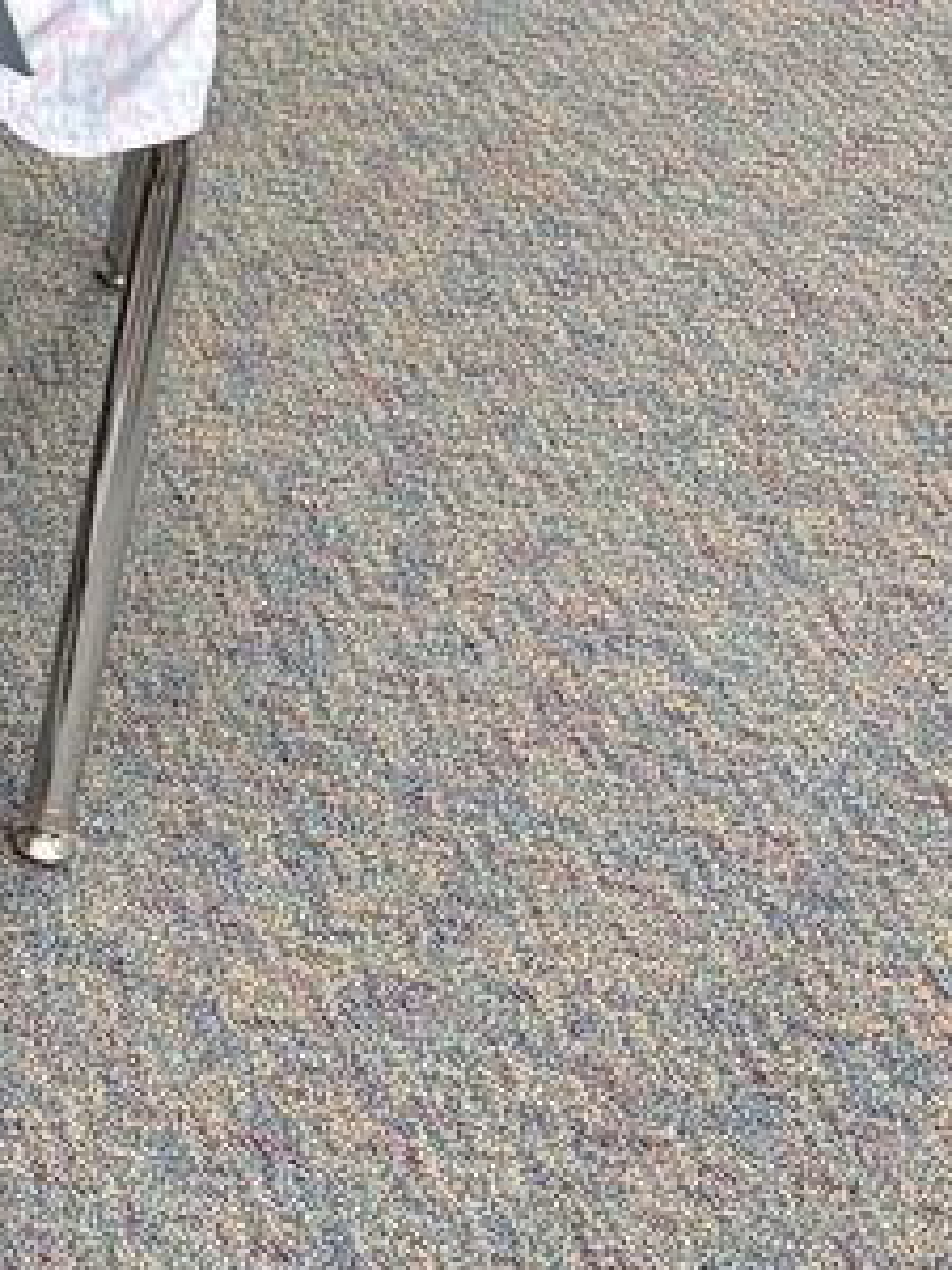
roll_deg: -4.6
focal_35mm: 82
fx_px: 3007
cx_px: -639
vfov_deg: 20.7
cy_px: -576
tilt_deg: -22.0
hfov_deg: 15.9
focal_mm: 6.76
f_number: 1.78
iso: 200
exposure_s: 1/60
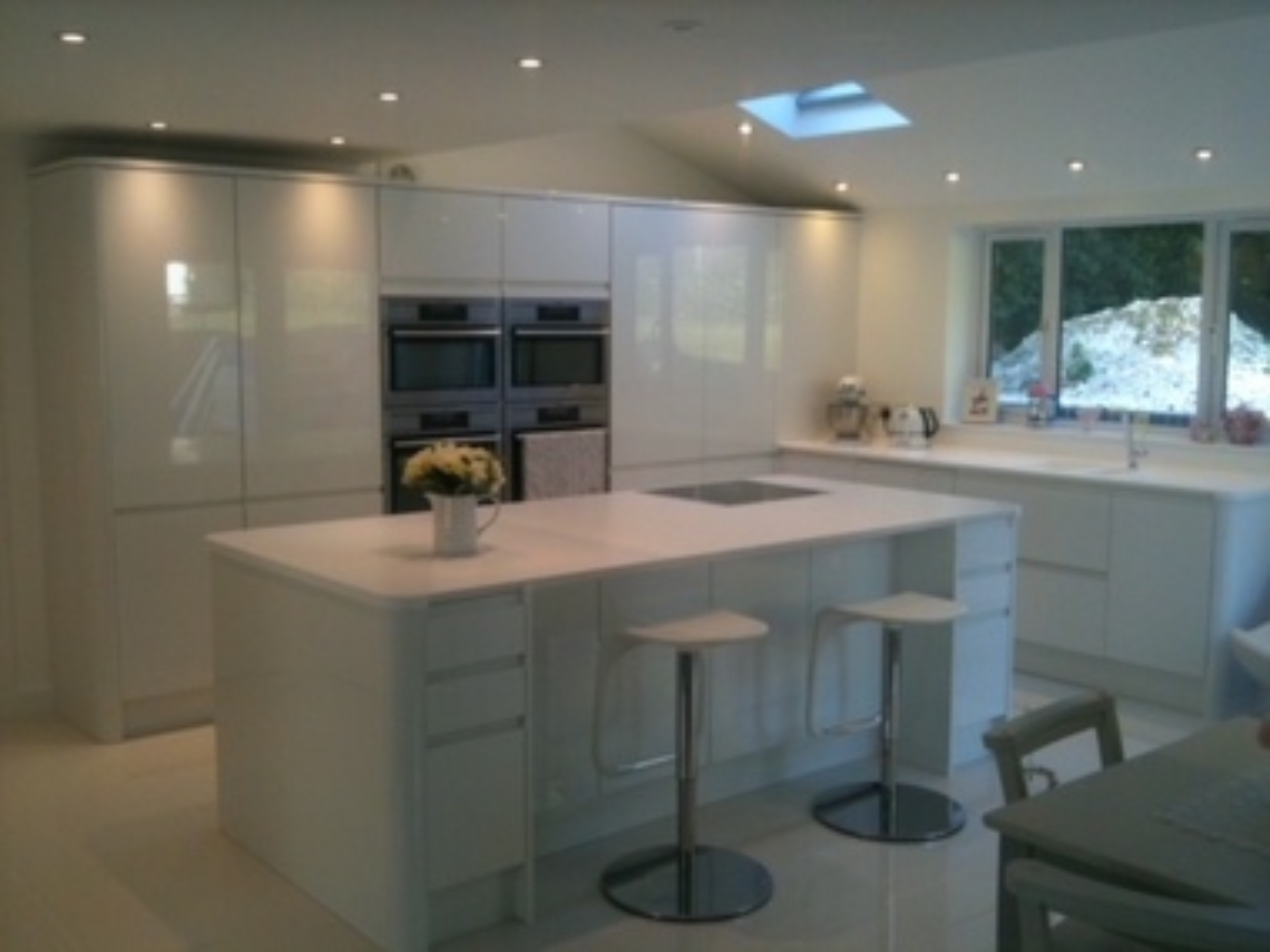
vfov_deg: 40.7
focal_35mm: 35
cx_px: 635
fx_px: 1284
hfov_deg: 52.6
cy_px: 476
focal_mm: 3.85
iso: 100
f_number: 2.8
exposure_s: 1/100
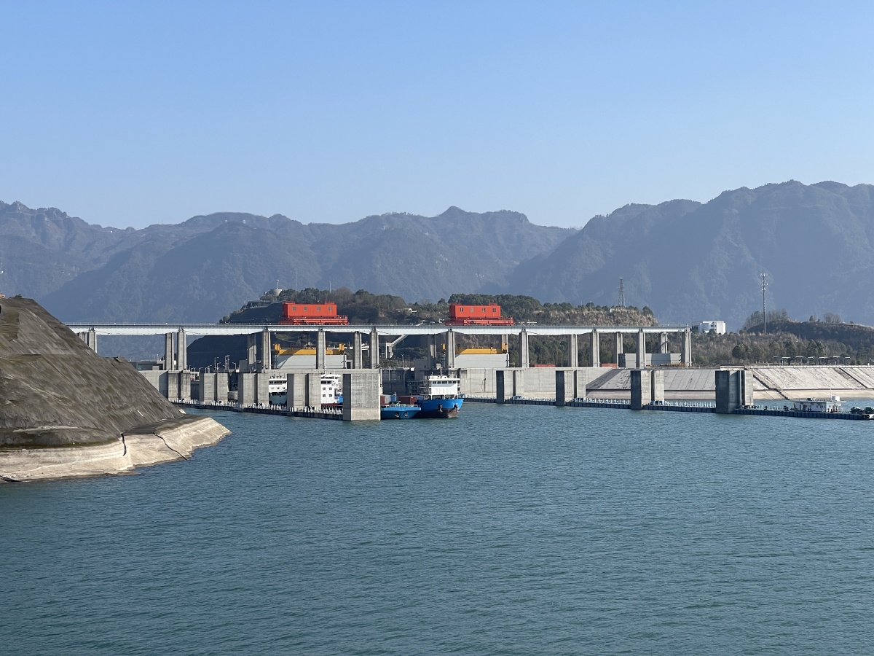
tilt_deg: +0.9
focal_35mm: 64
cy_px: 328
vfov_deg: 22.9
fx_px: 1616
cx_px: 437
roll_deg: +0.3
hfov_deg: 30.3
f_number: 2.2
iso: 20
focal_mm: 7.5
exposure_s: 1/1233
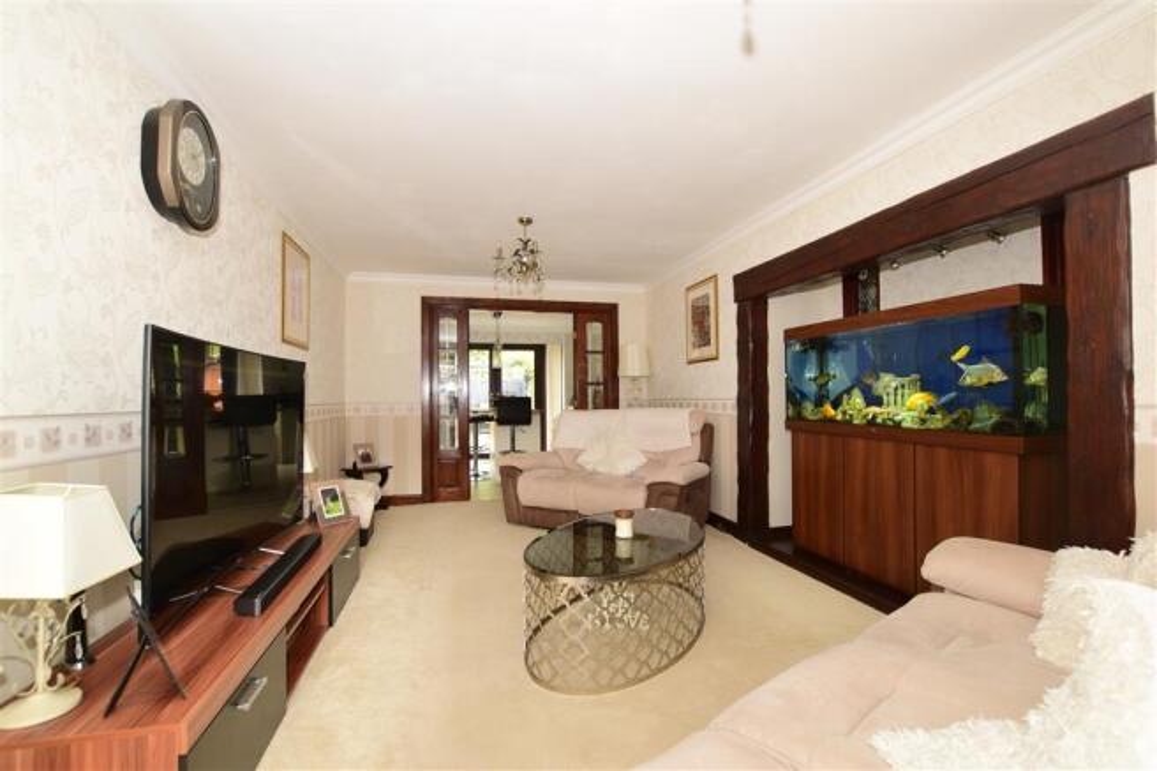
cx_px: 578
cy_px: 386
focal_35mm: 15
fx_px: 482
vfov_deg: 77.3
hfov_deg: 100.4
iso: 400
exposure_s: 1/13
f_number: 6.3
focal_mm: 10
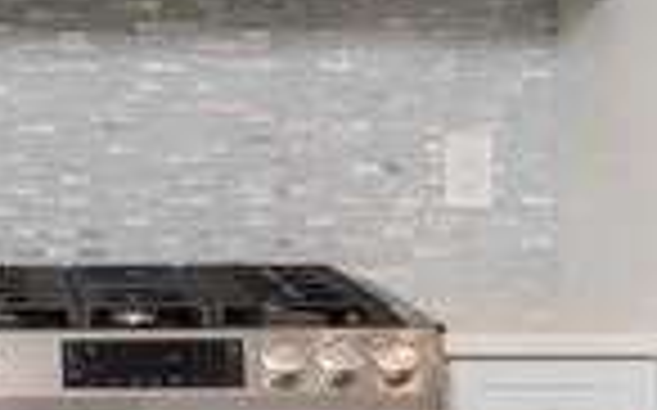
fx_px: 2022
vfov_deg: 11.5
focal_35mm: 113
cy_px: 27
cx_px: -230
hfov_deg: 17.2
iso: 200
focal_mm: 18
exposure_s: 1/50
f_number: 13
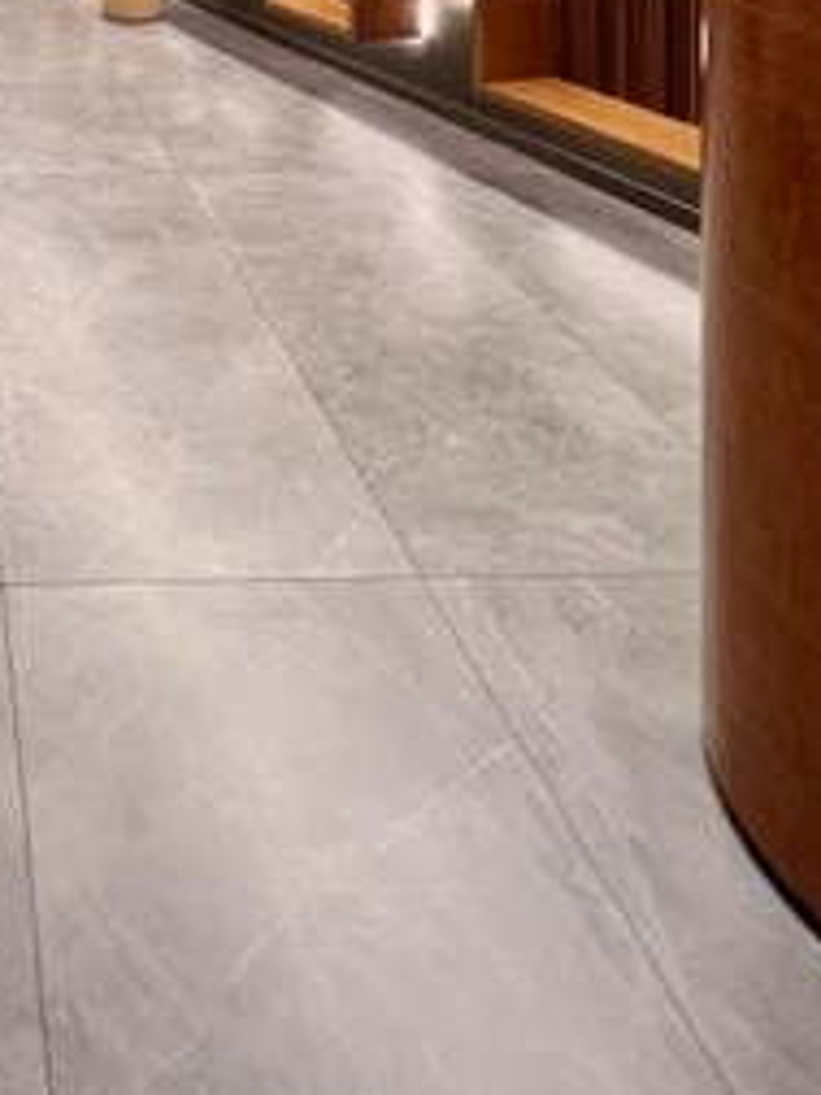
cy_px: -269
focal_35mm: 33
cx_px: -30
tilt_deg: +0.4
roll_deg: -1.1
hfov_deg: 37.5
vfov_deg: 38.1
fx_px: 1044
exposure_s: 1/60
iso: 160
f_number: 1.8
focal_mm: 1.57
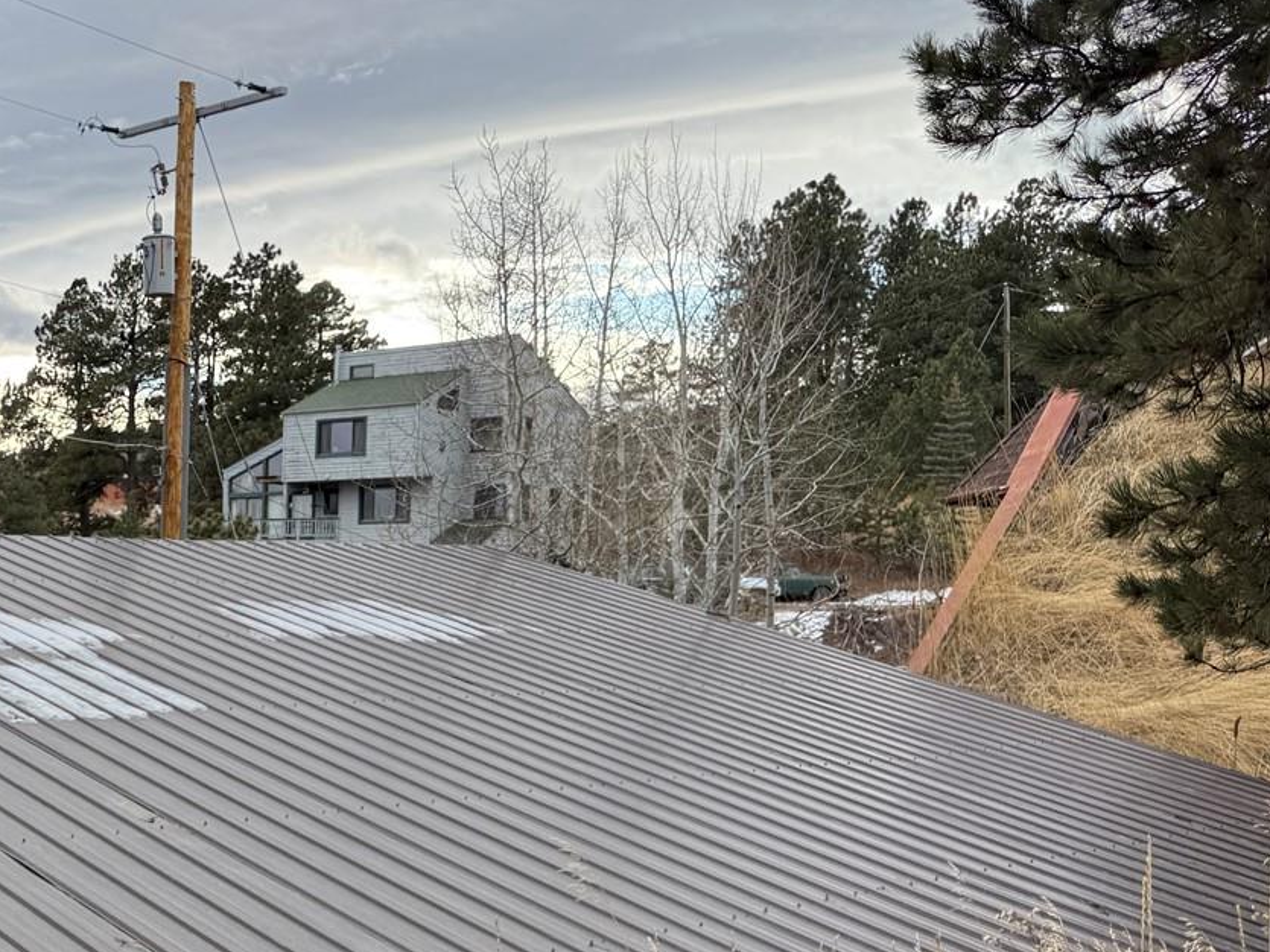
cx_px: 59
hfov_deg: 37.7
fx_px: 1687
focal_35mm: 46
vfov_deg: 30.8
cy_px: 756
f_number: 1.78
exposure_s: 1/507
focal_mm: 6.76
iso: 80
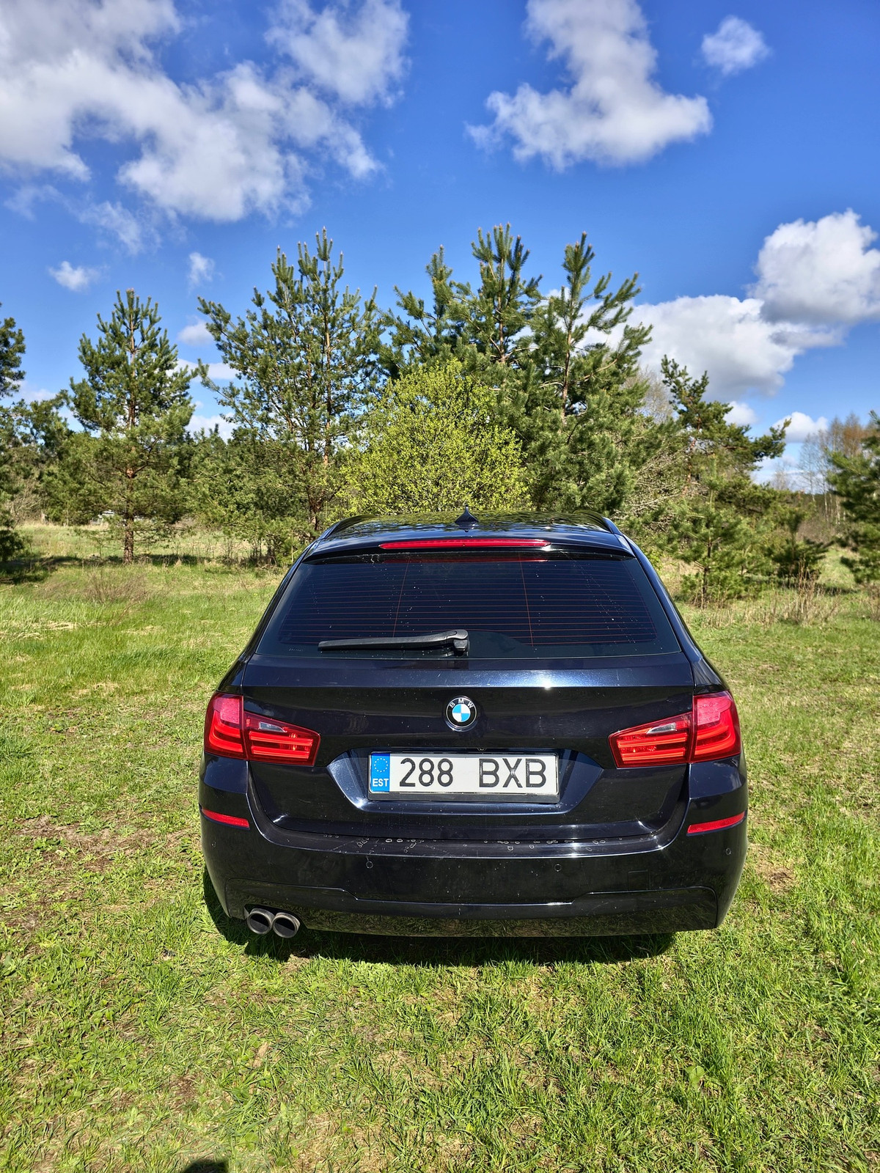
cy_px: 586
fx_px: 780
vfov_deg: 73.9
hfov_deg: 58.9
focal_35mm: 23
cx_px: 440
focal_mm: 6.3
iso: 12
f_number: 1.7
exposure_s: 1/528
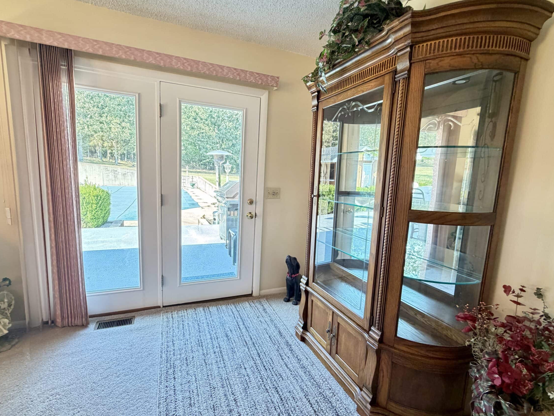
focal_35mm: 16
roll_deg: -2.0
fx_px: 256
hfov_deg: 94.4
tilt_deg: -7.9
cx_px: 264
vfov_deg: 78.1
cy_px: 210
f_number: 2.2
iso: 320
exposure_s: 1/60
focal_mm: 2.22
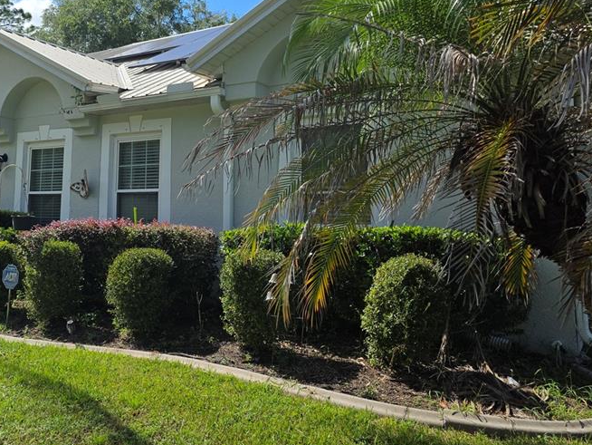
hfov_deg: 50.0
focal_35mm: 36
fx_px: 616
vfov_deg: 39.1
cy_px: 140
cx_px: 176
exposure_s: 1/6809
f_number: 1.7
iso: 80
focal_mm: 6.3
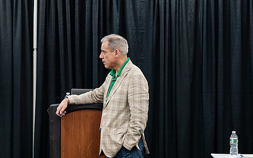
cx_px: 81
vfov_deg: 8.7
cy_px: 76
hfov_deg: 13.9
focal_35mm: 150
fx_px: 1034
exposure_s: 1/200
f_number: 3.2
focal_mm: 102
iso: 1000
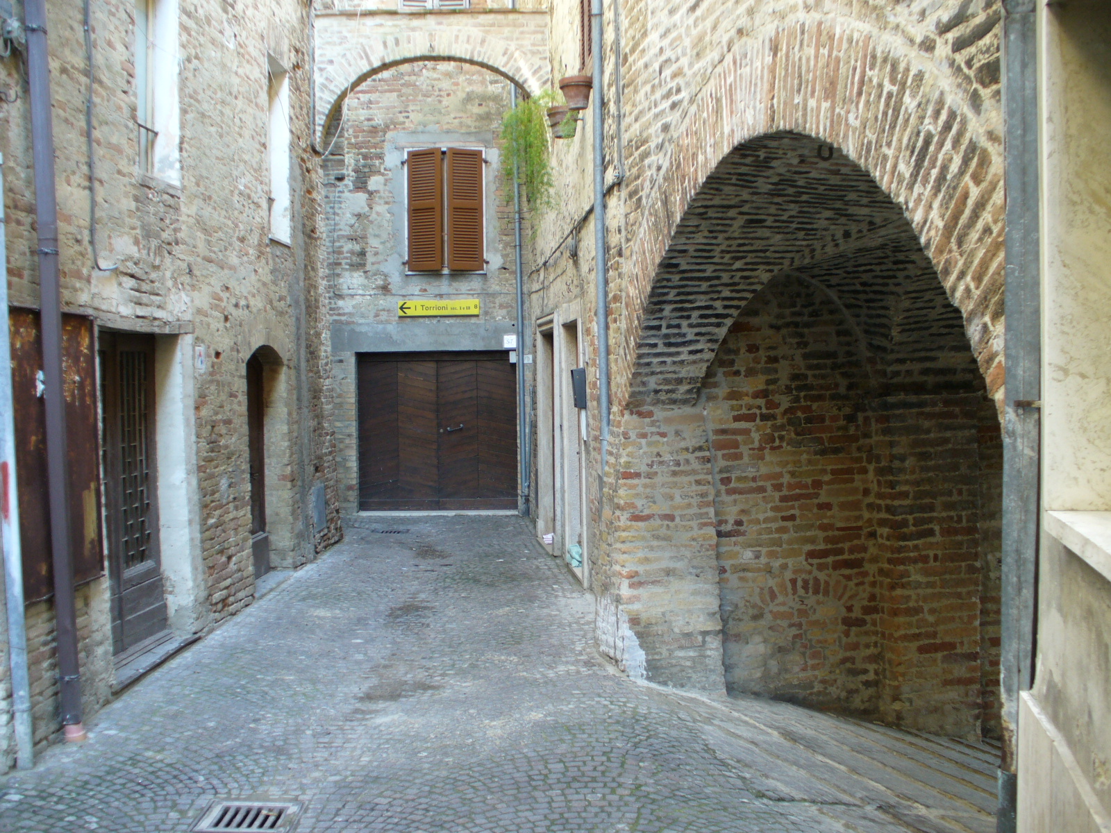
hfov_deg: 50.1
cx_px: 556
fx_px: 1188
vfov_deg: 38.7
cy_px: 416
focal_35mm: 37
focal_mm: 6.1
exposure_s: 1/60
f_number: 2.8
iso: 100
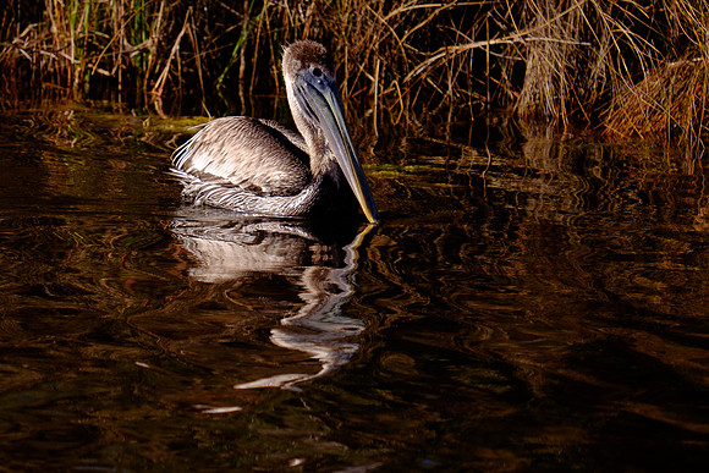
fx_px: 9826
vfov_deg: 2.8
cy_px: 162
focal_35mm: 499
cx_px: 269
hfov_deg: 4.1
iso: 200
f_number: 4.8
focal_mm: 200
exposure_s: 1/1000
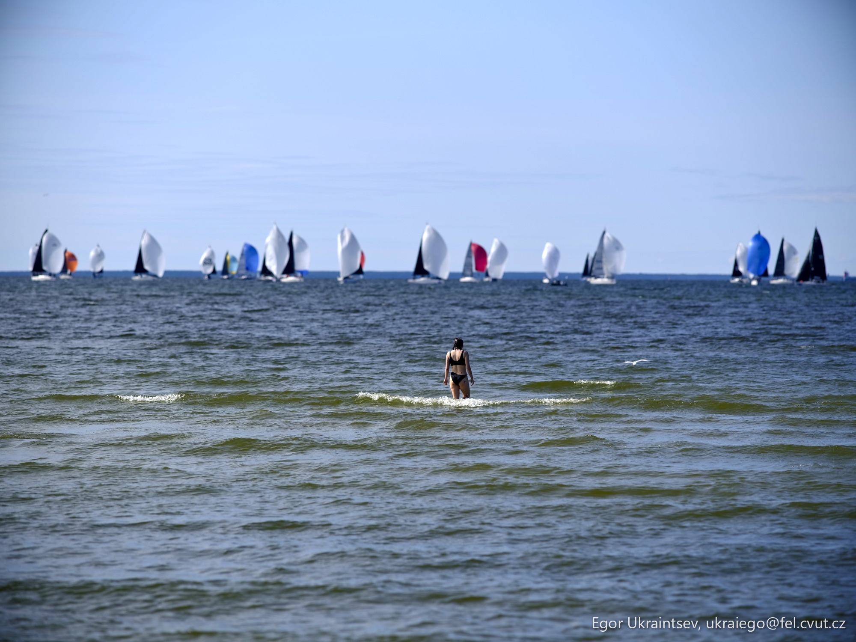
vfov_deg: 9.4
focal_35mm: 158
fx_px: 3907
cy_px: 321
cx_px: 428
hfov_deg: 12.5
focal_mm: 200
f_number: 4
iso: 100
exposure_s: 1/1500
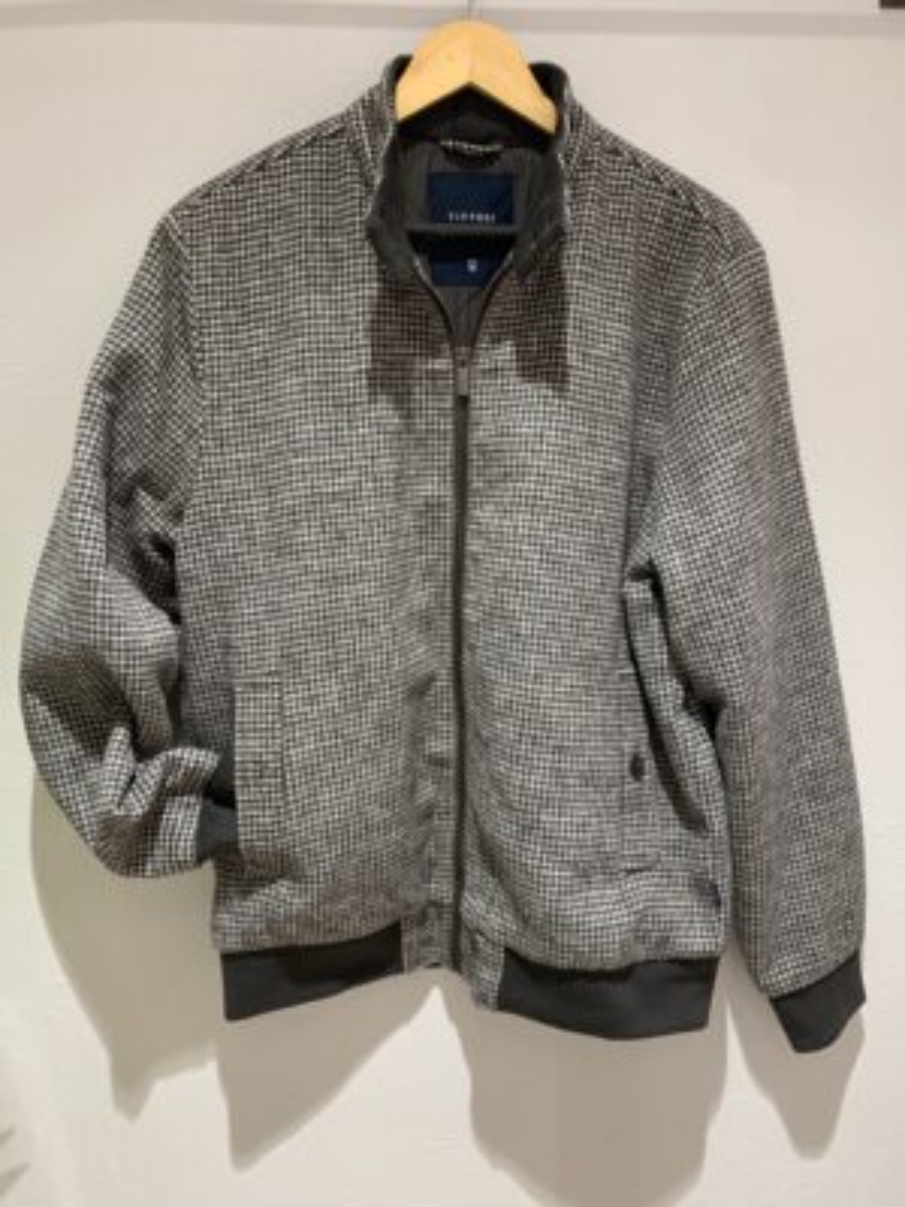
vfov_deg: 67.3
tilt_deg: -8.6
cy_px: 604
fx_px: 906
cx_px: 452
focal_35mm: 26
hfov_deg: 53.1
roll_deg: +0.3
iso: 80
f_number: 1.8
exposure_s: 1/50
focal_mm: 4.25
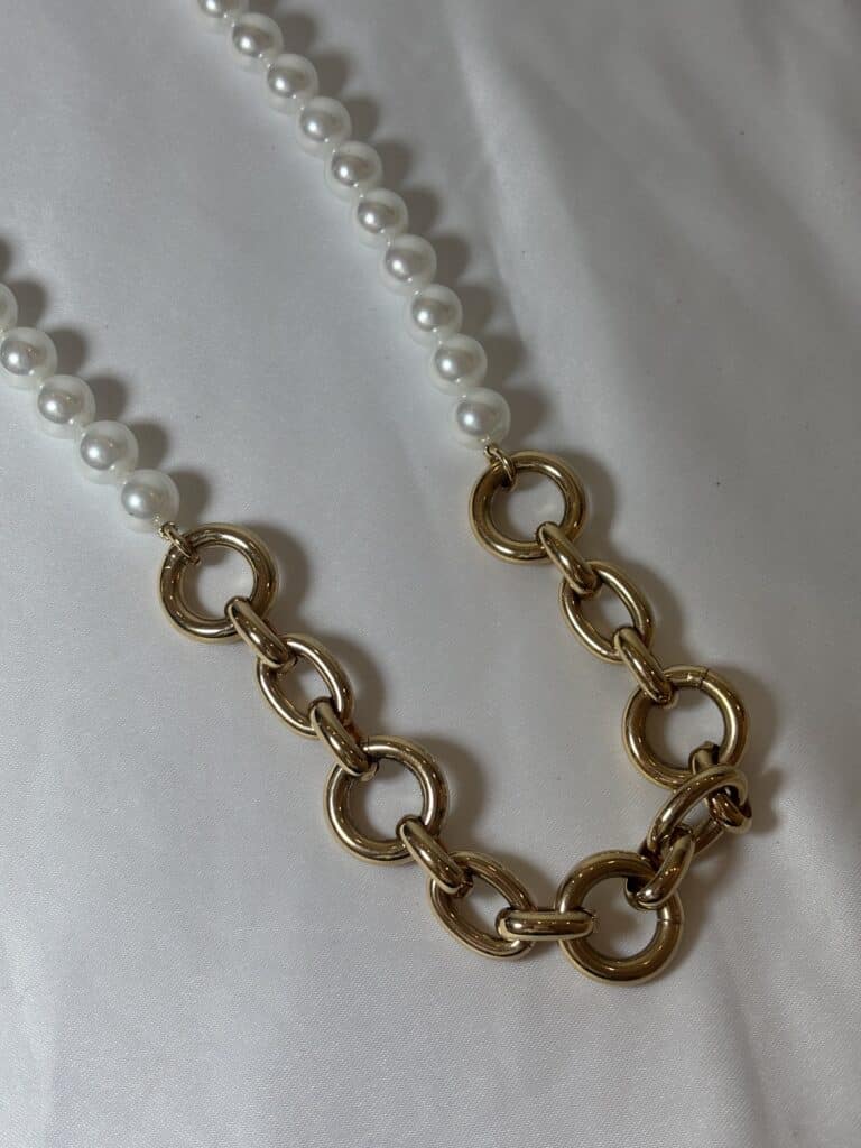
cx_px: 430
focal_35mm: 52
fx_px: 1725
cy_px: 574
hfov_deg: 28.0
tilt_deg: -67.3
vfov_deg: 36.8
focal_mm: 5.96
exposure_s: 1/181
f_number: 1.6
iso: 32
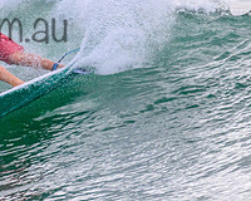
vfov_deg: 0.7
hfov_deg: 0.9
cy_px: 13
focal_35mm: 2180
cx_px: -65
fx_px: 16194
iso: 1600
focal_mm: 800
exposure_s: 1/1600
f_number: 11
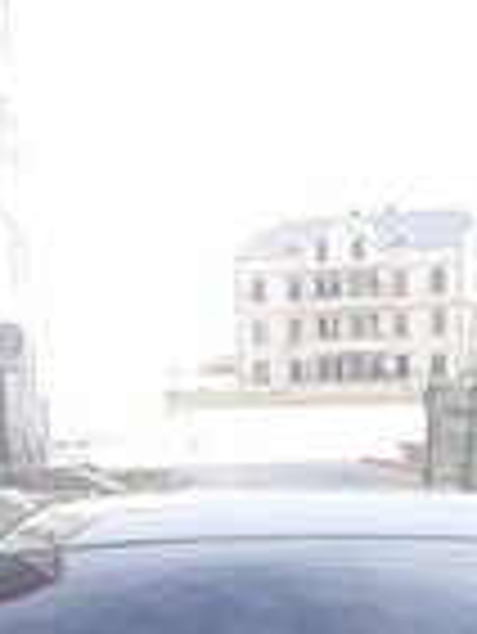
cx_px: 315
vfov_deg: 17.5
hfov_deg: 15.6
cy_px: 1075
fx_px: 1743
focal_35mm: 95
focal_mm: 3.6
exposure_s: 1/370
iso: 40
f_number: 1.9
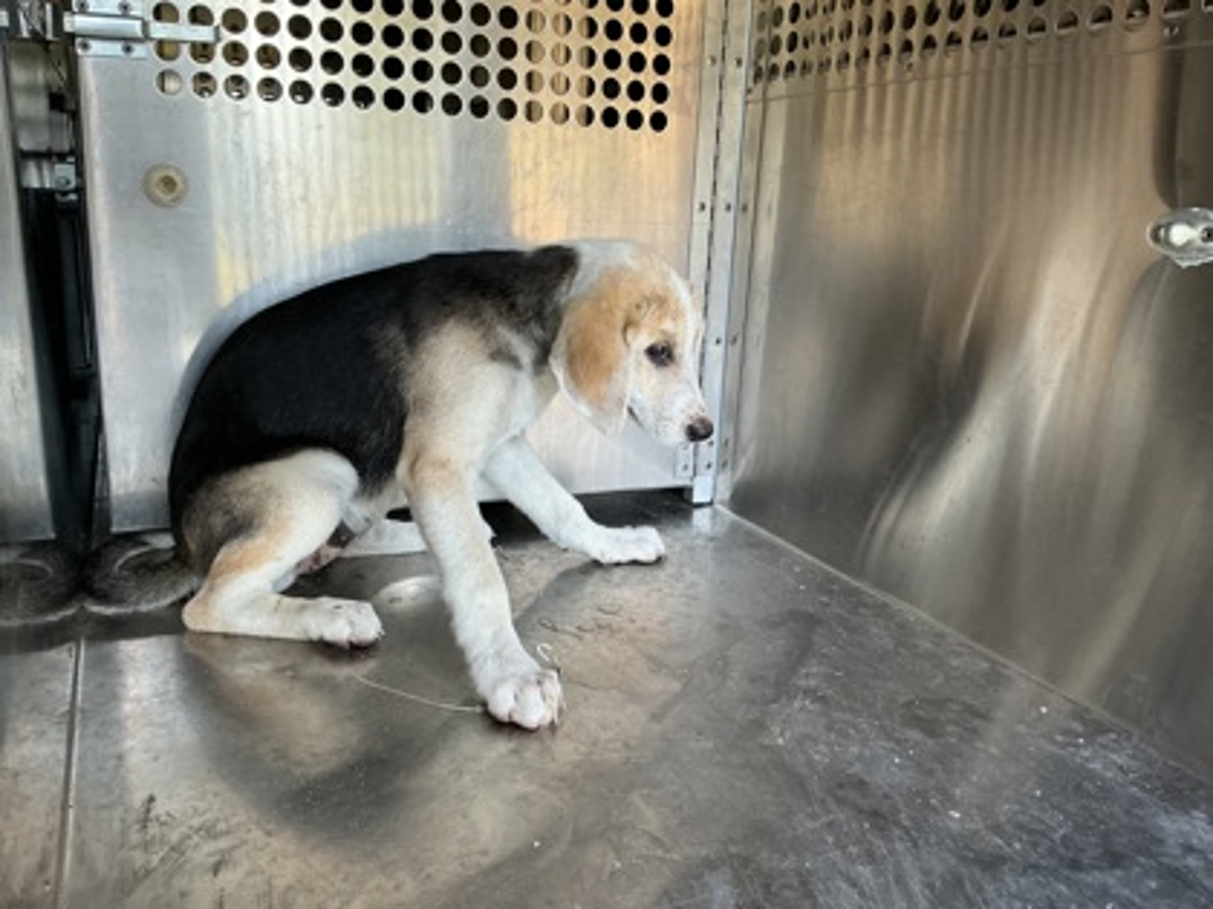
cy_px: 454
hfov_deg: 61.7
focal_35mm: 29
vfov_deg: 48.2
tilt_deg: -13.9
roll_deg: -2.4
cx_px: 606
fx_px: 1016
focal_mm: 3
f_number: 1.8
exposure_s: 1/50
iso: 64
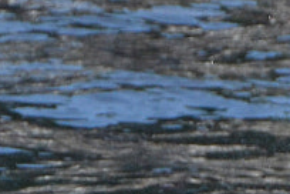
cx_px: 324
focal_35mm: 1082
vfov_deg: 1.3
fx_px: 8715
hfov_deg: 1.9
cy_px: 495
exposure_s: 1/1600
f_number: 6.3
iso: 400
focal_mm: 92
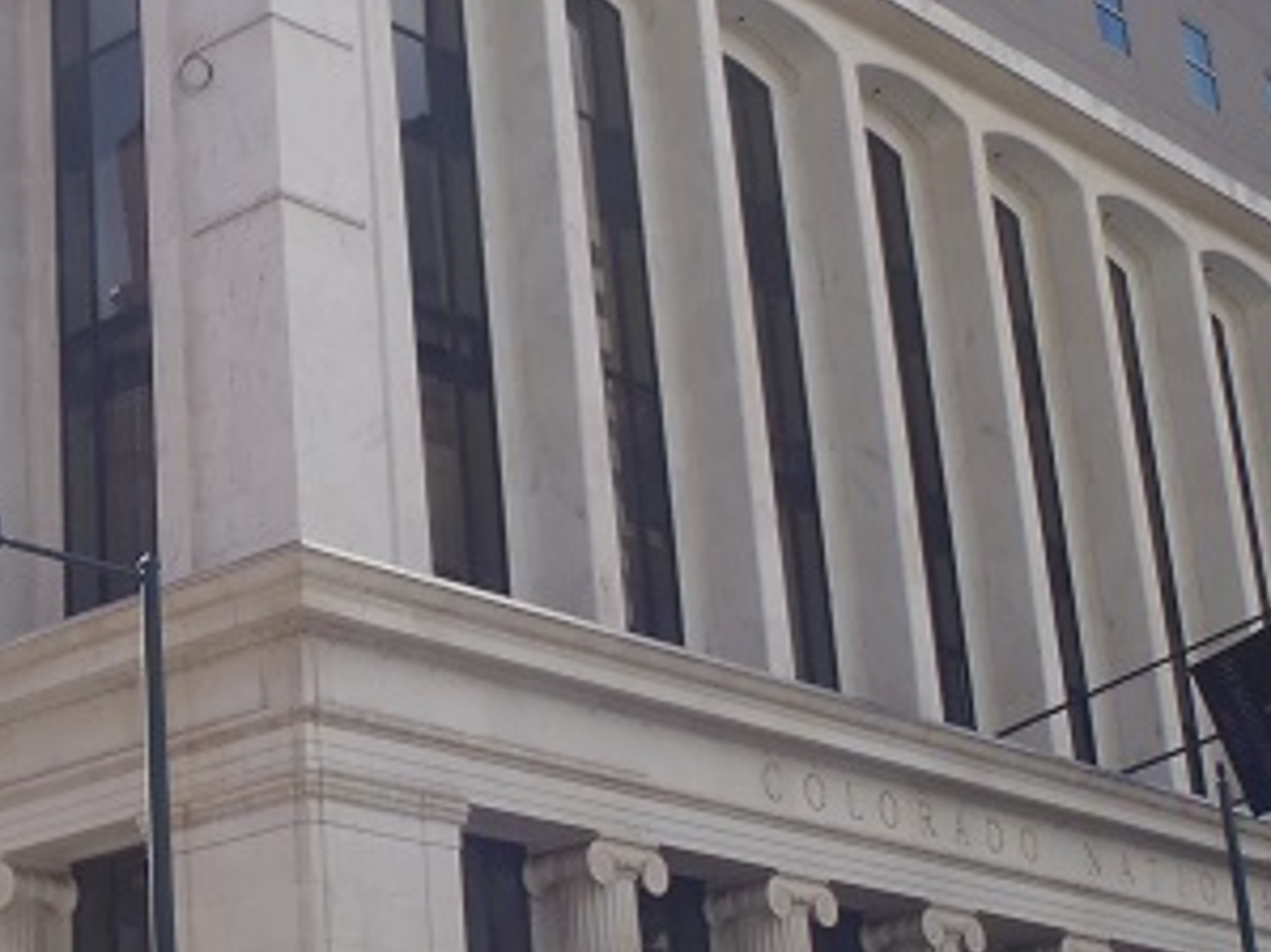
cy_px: 468
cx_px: 187
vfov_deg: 19.6
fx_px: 2753
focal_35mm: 75
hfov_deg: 25.4
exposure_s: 1/60
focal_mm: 5
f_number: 10
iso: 80
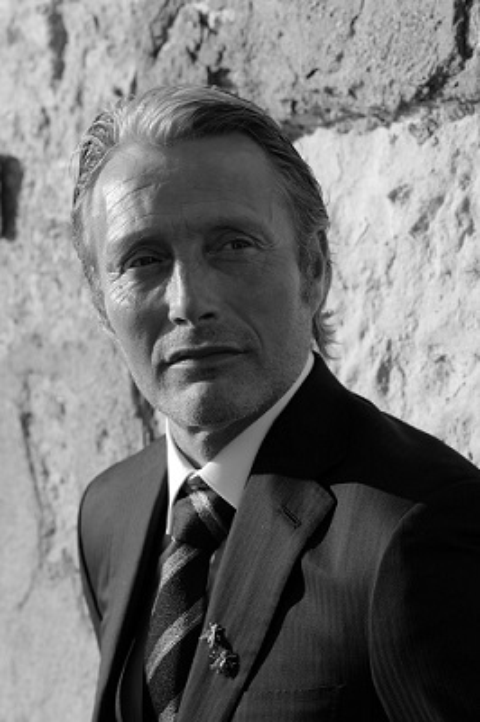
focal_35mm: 75
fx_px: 1502
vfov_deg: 27.0
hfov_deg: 18.2
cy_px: 361
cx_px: 240
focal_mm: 75
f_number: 9
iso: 800
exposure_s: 1/1000
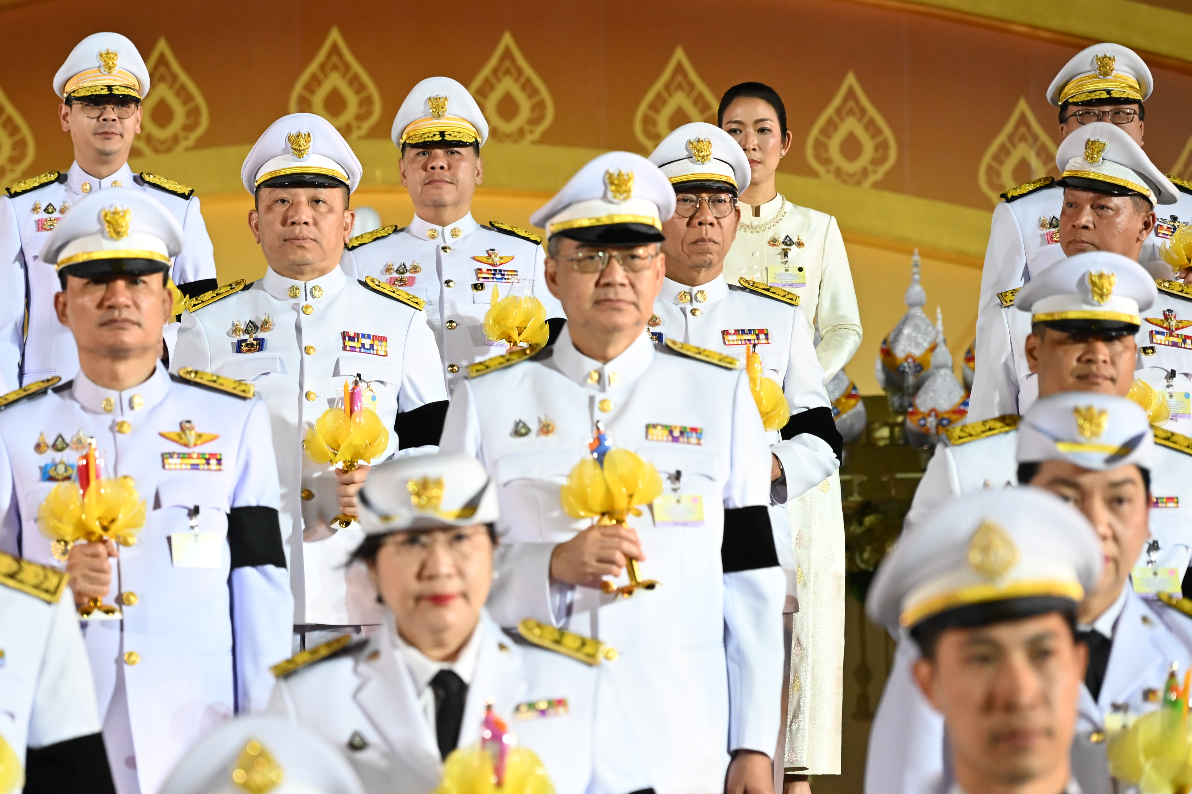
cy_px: 427
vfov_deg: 8.2
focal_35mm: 168
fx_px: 5562
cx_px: 429
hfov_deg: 12.2
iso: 3200
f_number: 4
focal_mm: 120
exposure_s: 1/800
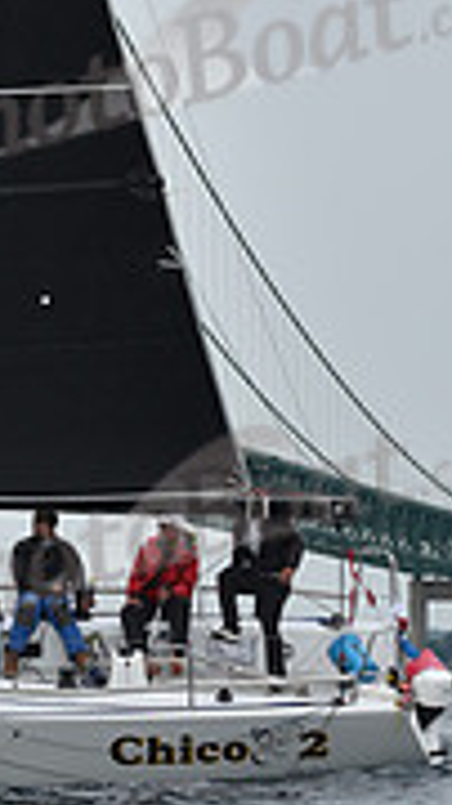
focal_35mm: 236
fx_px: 5038
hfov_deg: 5.1
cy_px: -103
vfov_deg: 9.1
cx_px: -333
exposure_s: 1/800
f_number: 5
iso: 250
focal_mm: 70
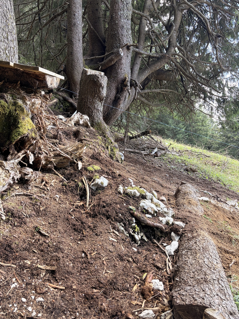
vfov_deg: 67.3
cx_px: 120
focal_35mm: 26
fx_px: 239
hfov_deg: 53.1
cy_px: 160
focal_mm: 5.96
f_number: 1.6
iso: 64
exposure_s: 1/122
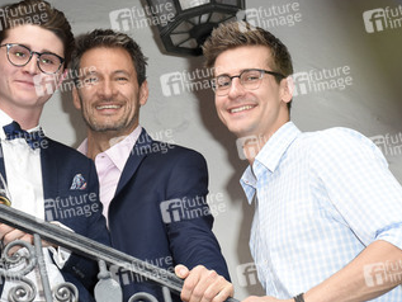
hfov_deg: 15.5
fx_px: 1475
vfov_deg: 11.7
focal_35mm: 127
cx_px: 159
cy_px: 176
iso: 1250
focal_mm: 62
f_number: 6.3
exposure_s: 1/160
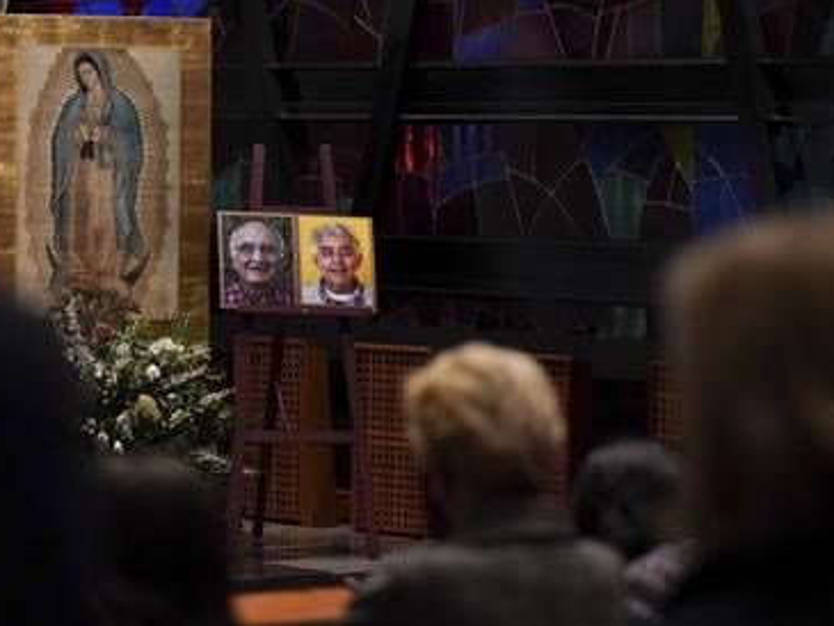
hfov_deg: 12.2
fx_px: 3880
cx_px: 165
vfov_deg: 9.2
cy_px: 328
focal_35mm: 161
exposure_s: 1/320
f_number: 2.8
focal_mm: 94
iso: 3200
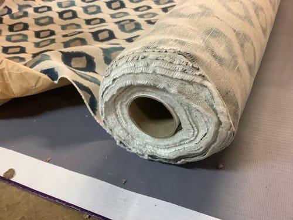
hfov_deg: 58.4
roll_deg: +10.1
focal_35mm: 31
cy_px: 110
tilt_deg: -36.0
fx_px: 262
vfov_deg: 45.4
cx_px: 146
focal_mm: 3.3
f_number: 2.4
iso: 400
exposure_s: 1/50
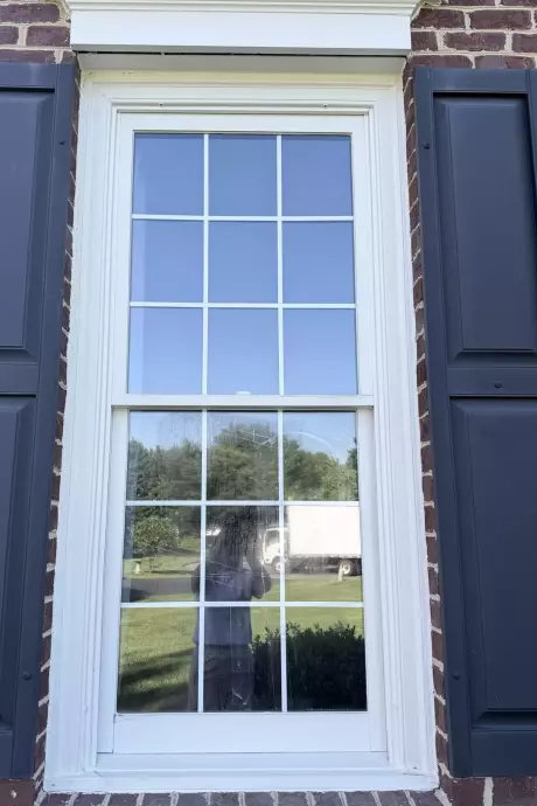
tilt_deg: +10.0
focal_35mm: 27
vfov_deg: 67.4
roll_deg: -0.1
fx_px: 604
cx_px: 243
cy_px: 409
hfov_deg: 47.9
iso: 80
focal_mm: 6.76
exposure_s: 1/805
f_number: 1.78
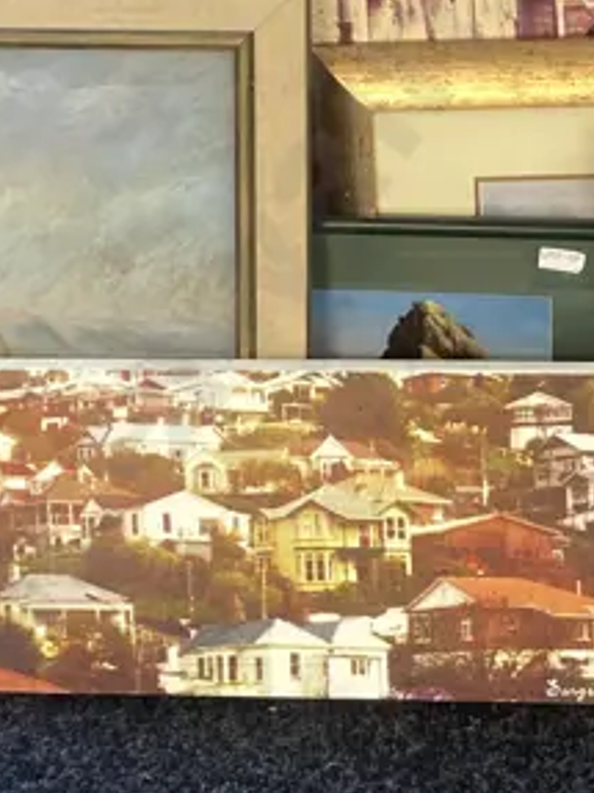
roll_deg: +1.8
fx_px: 2290
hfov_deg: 14.7
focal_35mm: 100
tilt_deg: -29.8
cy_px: -6
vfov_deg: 19.1
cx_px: 467
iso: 160
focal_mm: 3.99
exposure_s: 1/50
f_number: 1.8
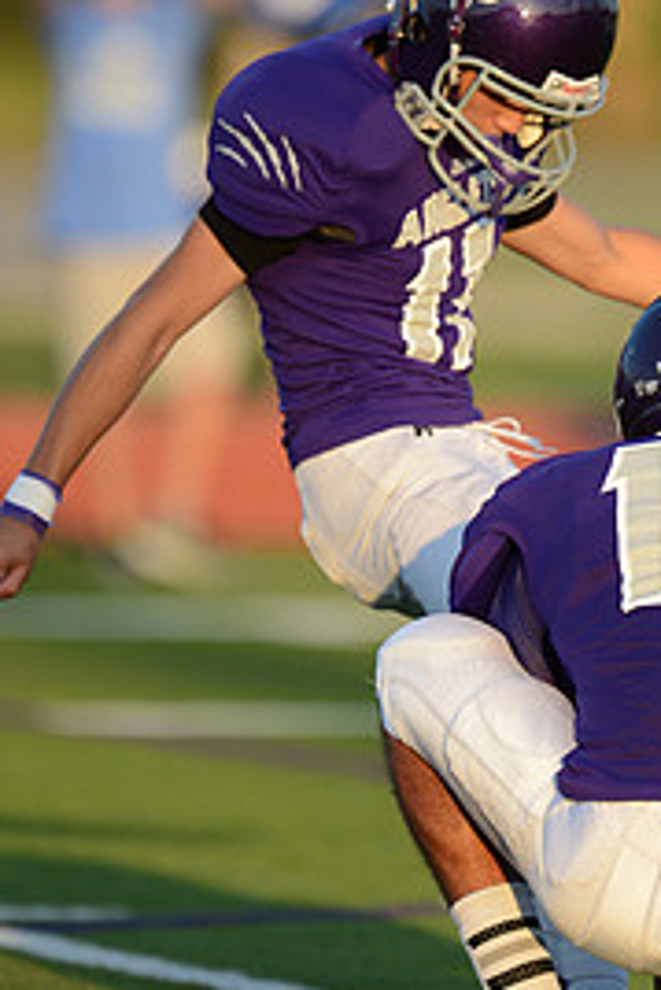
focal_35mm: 922
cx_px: 495
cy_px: 477
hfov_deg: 1.5
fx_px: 25359
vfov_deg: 2.2
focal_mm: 550
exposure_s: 1/2000
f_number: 4
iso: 800
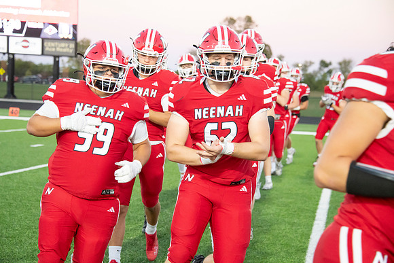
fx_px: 1007
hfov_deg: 22.1
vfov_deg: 14.9
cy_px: 132
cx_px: 197
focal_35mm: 92
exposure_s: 1/640
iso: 8000
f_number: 5.6
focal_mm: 92
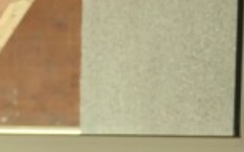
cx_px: -319
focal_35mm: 234
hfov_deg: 8.3
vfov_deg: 5.4
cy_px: 378
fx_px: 1555
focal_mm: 13.7
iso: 500
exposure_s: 1/125
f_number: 2.8
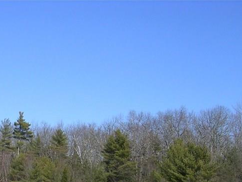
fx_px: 560
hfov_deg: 23.3
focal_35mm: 80
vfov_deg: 17.9
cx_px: -3
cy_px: 191
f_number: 5.6
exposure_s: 1/331
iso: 50
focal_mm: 5.8
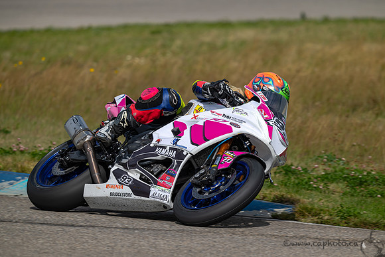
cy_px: 128
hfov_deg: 4.9
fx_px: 4493
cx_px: 192
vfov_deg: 3.3
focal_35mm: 420
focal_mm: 420
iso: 80
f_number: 6.3
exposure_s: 1/1000
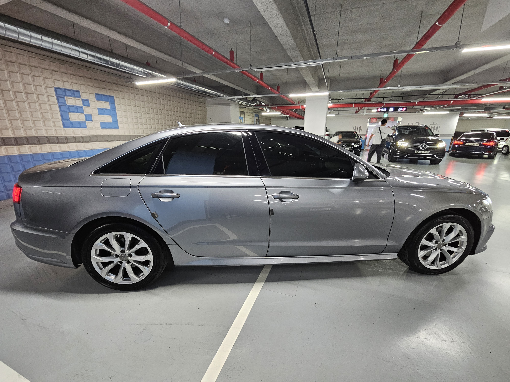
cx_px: 255
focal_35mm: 13
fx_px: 192
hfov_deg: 106.2
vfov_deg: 89.9
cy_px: 191
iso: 400
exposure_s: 1/60
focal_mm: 2.2
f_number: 2.2
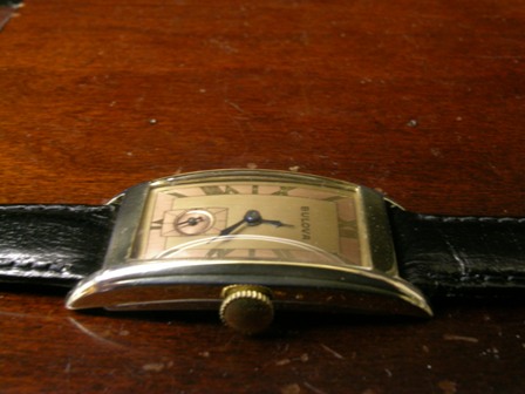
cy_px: 197
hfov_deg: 41.2
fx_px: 698
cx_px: 262
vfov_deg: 31.5
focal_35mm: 46
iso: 200
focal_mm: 9.5
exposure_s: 1.33
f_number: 7.4
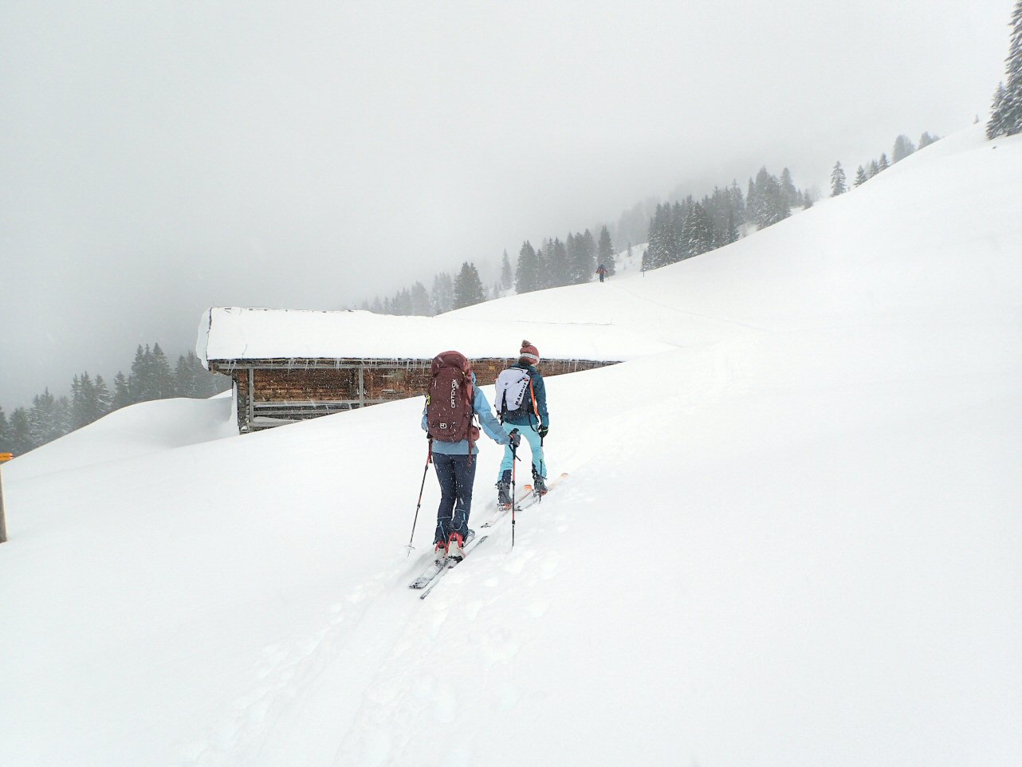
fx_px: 768
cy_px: 386
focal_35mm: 26
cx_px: 505
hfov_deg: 67.3
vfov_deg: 53.1
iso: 100
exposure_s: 1/200
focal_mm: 4.5
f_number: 8
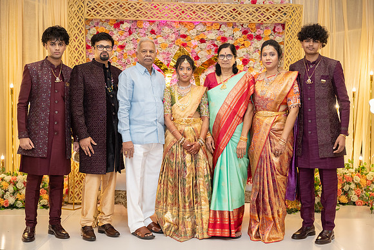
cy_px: 125
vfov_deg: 27.5
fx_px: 510
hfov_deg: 40.3
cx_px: 187
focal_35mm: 49
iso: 1000
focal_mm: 49
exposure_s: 1/160
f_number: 3.5
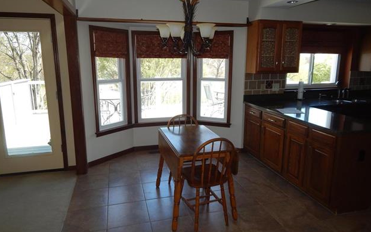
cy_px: 110
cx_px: 184
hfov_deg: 74.8
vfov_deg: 51.1
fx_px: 243
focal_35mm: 24
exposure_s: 1/100
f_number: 3
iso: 125
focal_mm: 4
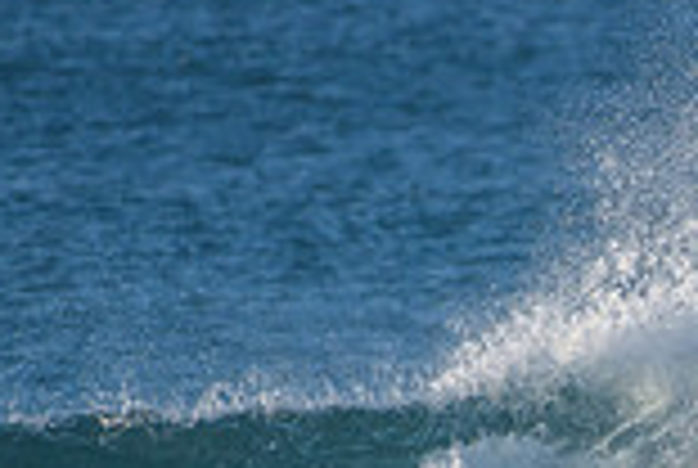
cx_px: 819
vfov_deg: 0.7
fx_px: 39143
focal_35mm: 2015
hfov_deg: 1.0
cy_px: 618
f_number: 5.6
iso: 320
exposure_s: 1/2000
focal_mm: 500
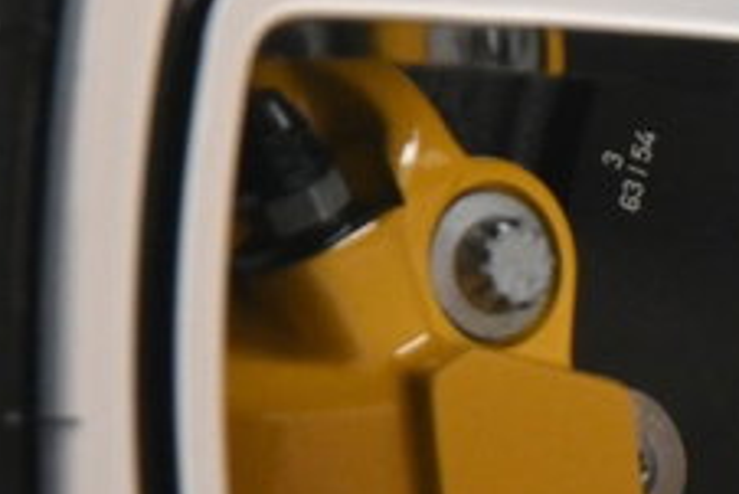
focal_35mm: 340
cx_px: 1570
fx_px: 6984
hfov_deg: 5.9
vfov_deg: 4.0
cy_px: 816
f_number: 6.3
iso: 2000
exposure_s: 1/40
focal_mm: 50
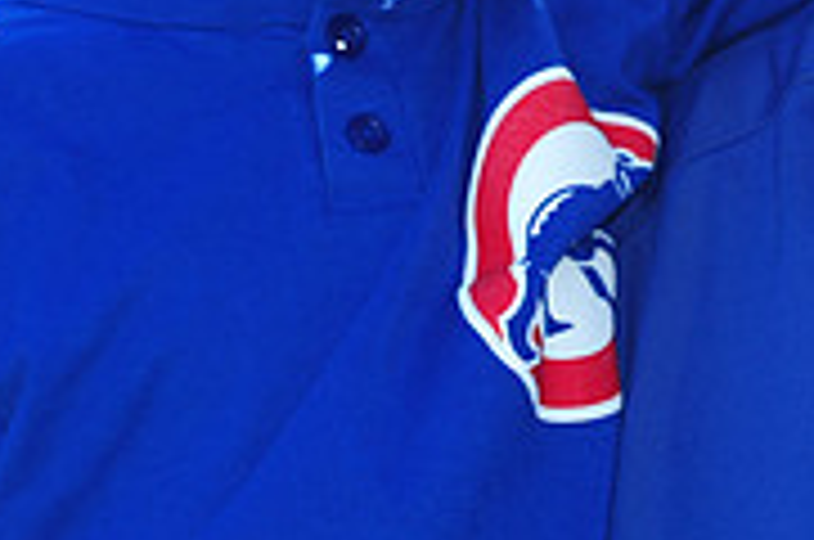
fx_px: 14468
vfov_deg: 2.1
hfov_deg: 3.2
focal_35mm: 641
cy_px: -162
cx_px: 666
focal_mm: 200
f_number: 5.6
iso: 200
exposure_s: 1/320
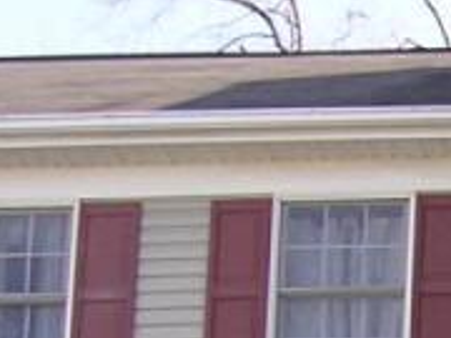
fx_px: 2814
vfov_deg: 6.5
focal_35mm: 216
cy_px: 819
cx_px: 1112
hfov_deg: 8.3
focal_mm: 5.8
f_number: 2.8
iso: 100
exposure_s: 1/205
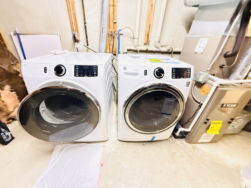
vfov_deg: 85.7
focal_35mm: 14
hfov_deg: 102.1
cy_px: 94
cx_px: 126
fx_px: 102
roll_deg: -3.2
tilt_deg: -29.0
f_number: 2.2
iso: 1600
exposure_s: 1/40
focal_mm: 2.22
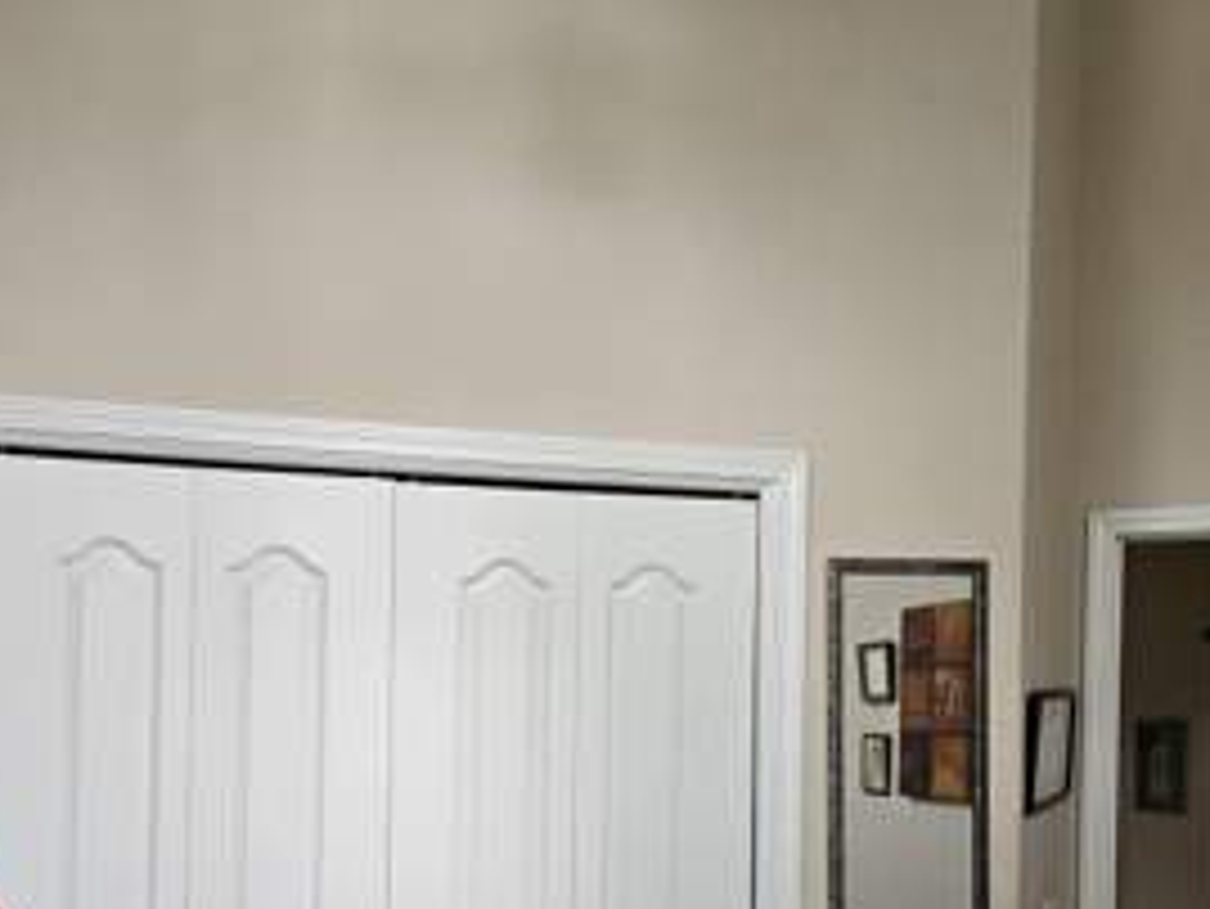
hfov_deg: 45.4
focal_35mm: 41
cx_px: 468
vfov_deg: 34.1
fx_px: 1434
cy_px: 734
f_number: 1.8
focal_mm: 5.4
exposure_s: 1/170
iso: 320
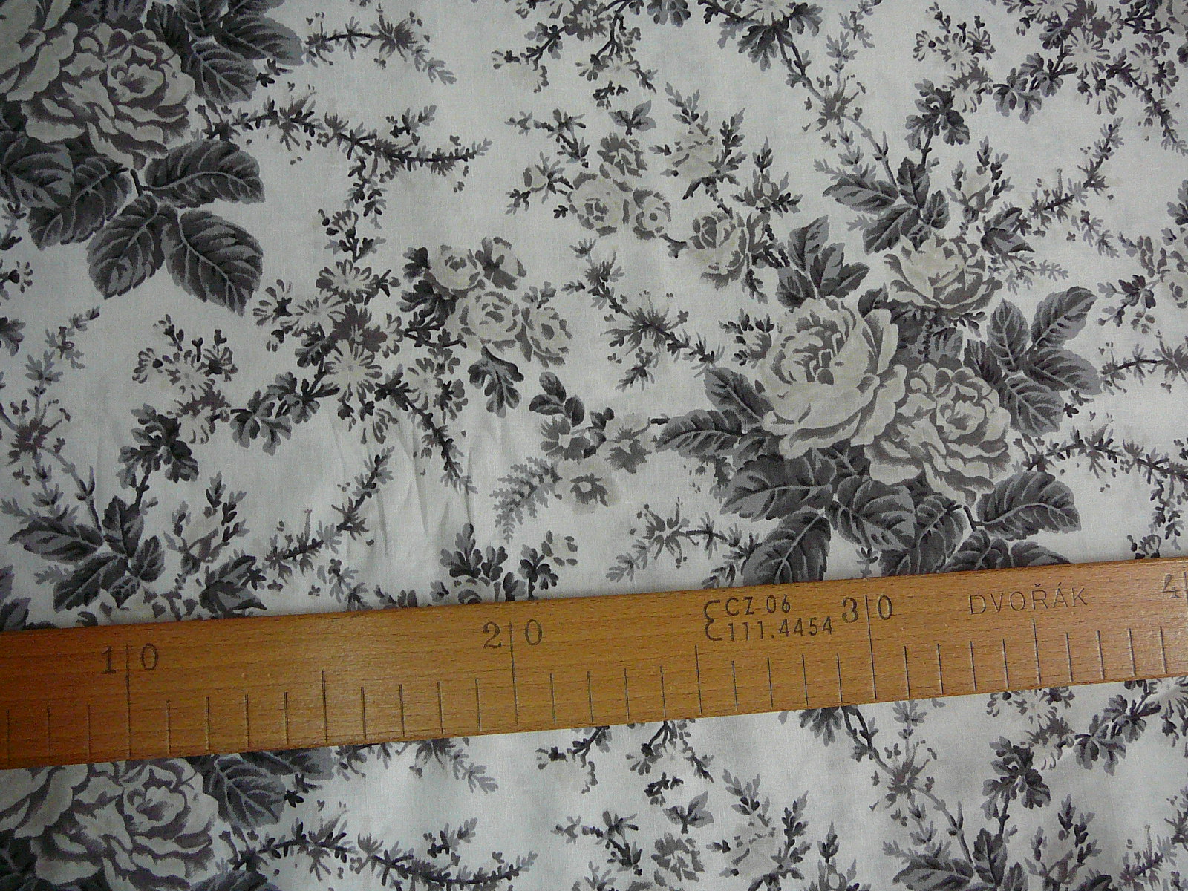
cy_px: 446
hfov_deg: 52.6
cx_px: 594
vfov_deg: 40.7
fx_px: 1201
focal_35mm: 35
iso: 200
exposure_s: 1/30
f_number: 2.8
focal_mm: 5.2
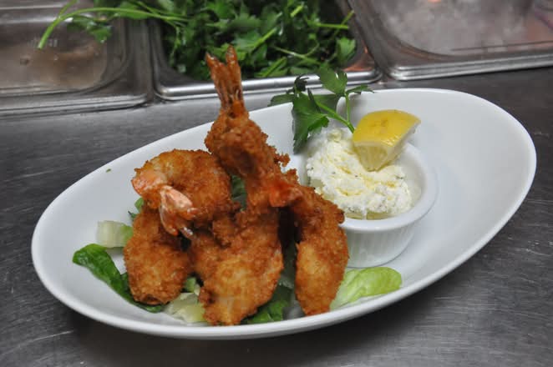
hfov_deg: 41.2
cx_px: 276
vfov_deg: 28.0
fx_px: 737
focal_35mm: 48
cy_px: 184
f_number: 8
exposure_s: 1/80
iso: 3200
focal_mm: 32
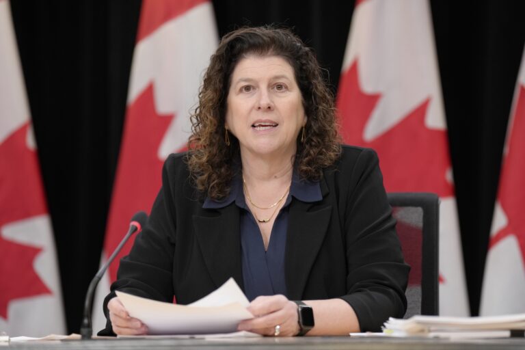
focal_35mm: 122
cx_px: 262
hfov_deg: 16.8
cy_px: 175
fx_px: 1779
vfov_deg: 11.2
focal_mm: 122
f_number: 2.8
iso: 1600
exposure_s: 1/320
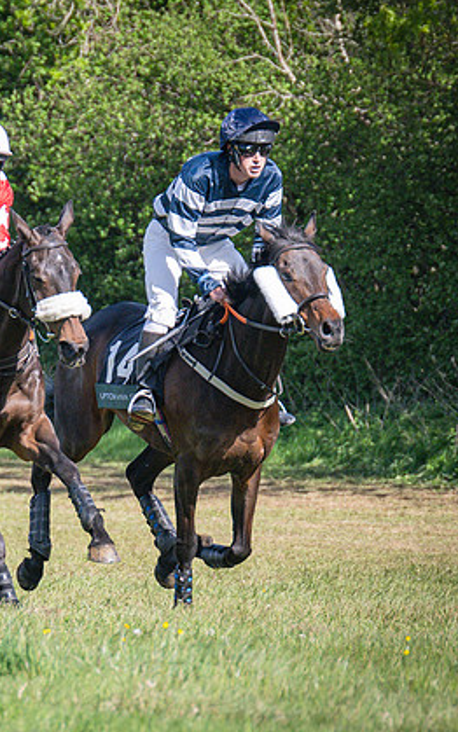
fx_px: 9583
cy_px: 418
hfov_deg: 2.7
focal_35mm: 480
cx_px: -15
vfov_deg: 4.4
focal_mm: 120
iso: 400
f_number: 4
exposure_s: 1/2000
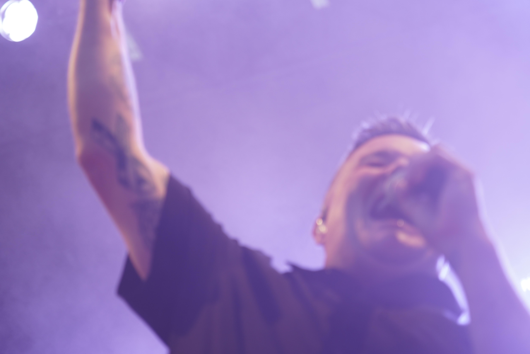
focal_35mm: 101
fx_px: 1487
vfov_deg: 13.6
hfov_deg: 20.2
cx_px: 265
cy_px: 177
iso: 400
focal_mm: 101
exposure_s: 1/80
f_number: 4
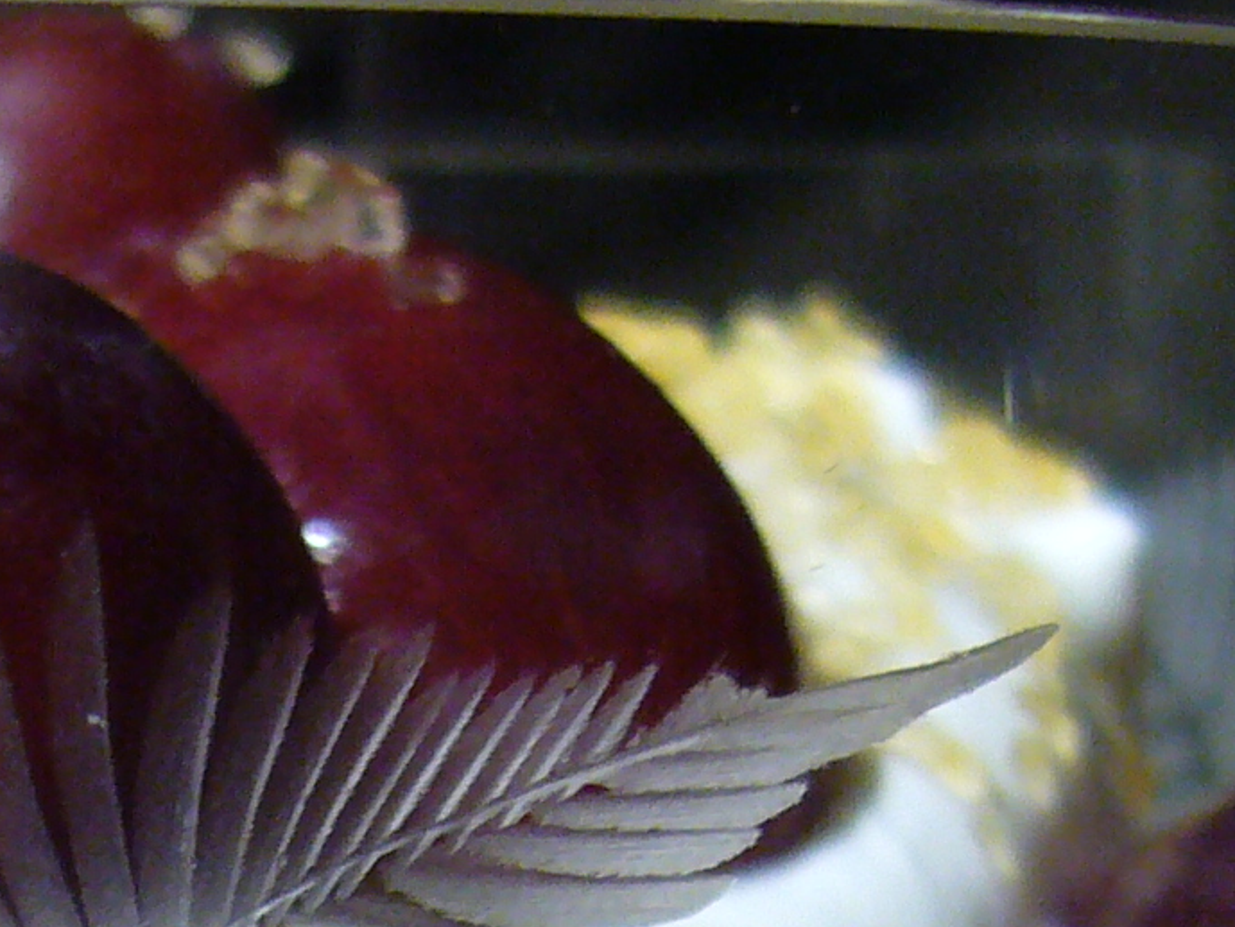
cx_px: 30
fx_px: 5103
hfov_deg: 13.6
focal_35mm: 143
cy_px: 1660
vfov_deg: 9.8
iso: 200
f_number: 2.8
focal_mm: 5.8
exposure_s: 1/15
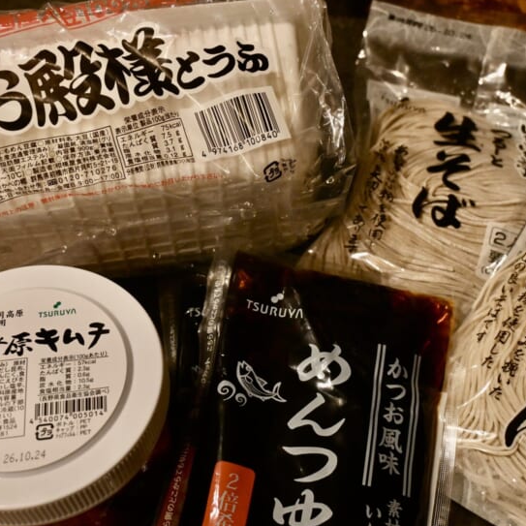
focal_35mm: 48
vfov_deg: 35.2
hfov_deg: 35.2
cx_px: 289
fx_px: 828
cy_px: 284
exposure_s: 1/125
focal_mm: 20.5
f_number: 3.8
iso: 500
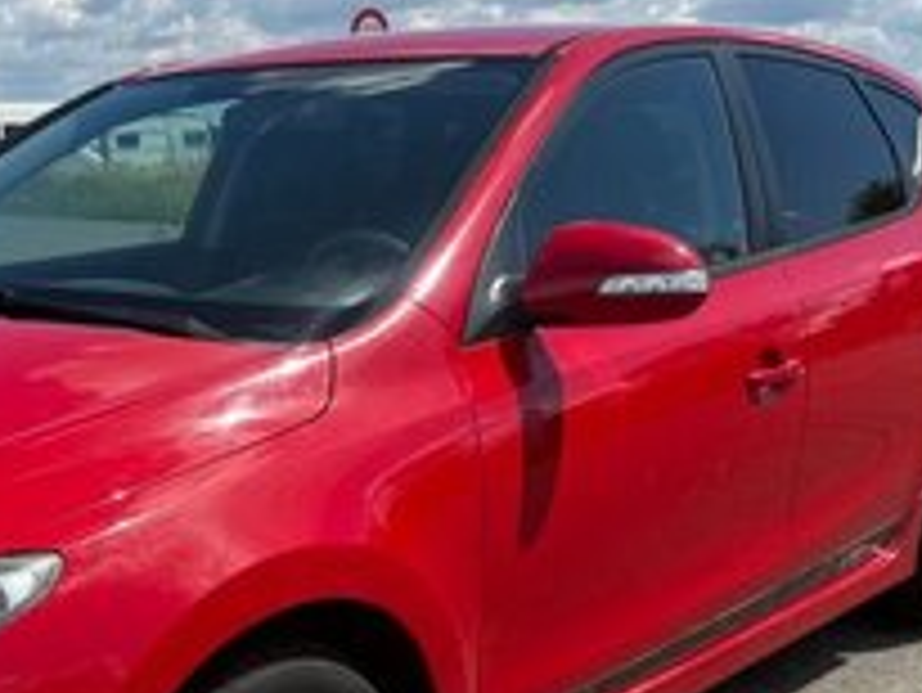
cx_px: 211
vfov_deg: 25.4
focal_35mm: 57
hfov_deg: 33.0
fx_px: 1519
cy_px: 526
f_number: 1.78
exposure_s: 1/4405
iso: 80
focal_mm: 6.76
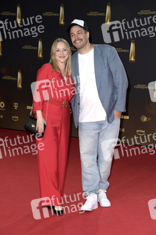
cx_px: 78
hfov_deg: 15.2
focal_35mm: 90
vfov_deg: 22.6
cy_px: 118
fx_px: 586
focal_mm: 90
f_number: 6.3
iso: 800
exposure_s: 1/250
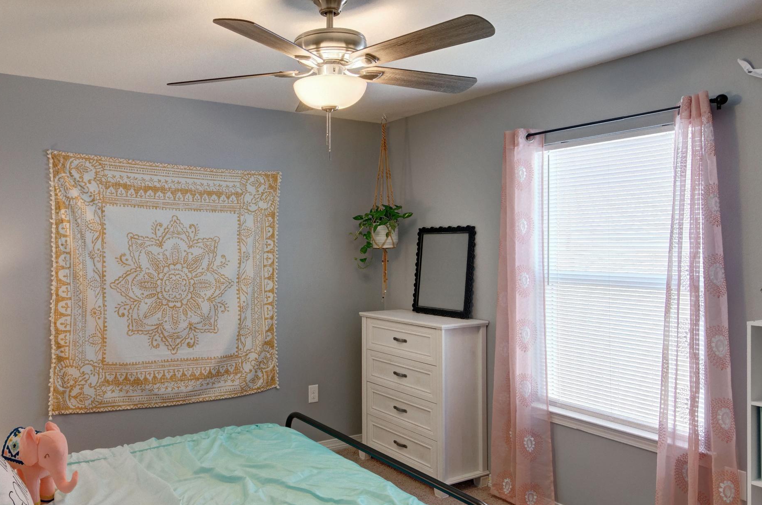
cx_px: 271
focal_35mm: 27
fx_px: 566
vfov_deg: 48.0
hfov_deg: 66.5
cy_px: 238
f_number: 9
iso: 400
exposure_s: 1/30
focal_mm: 11
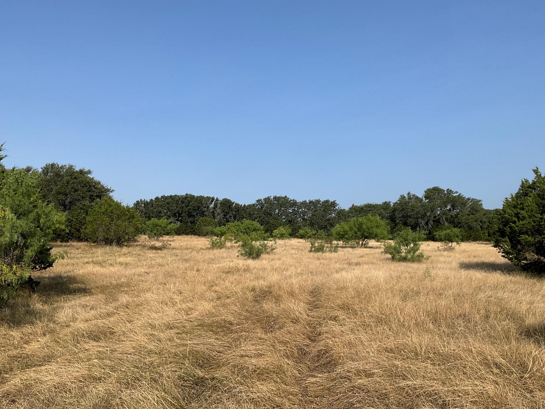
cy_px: 207
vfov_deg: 46.8
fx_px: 472
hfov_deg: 60.0
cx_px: 275
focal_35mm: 30
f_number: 1.8
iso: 25
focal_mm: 3
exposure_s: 1/2538
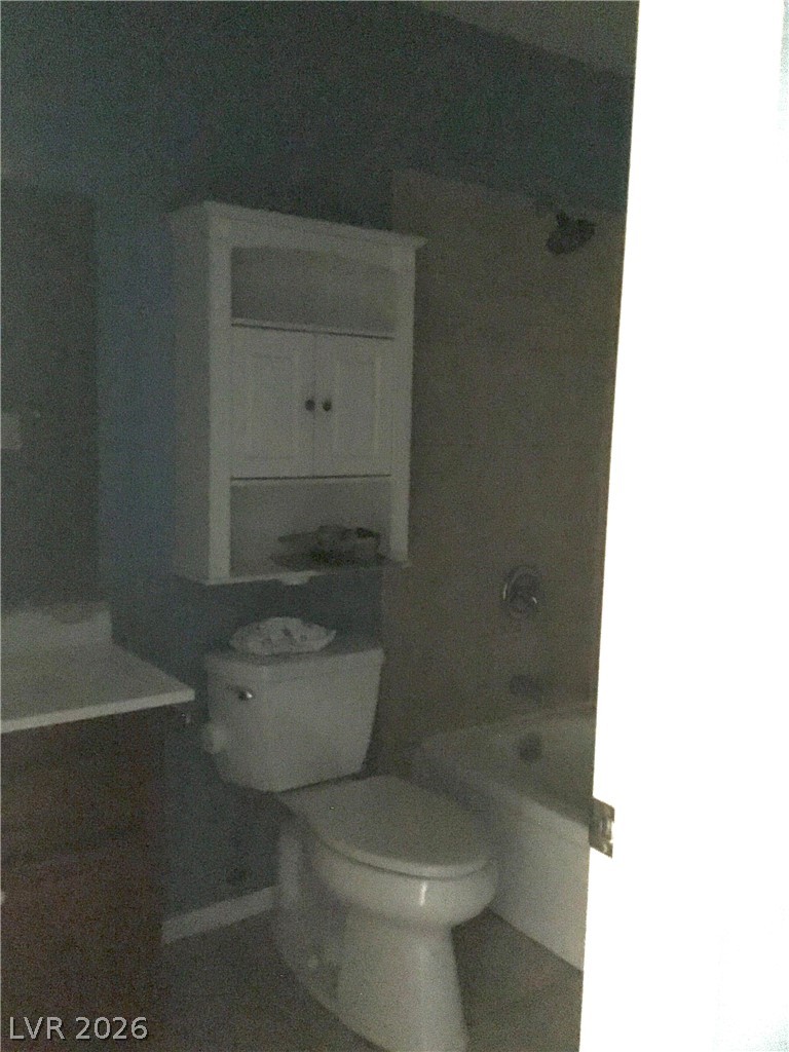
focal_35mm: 31
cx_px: 394
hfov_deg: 45.4
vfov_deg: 58.4
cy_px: 526
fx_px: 942
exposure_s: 1/15
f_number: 2.4
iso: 800
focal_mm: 3.3
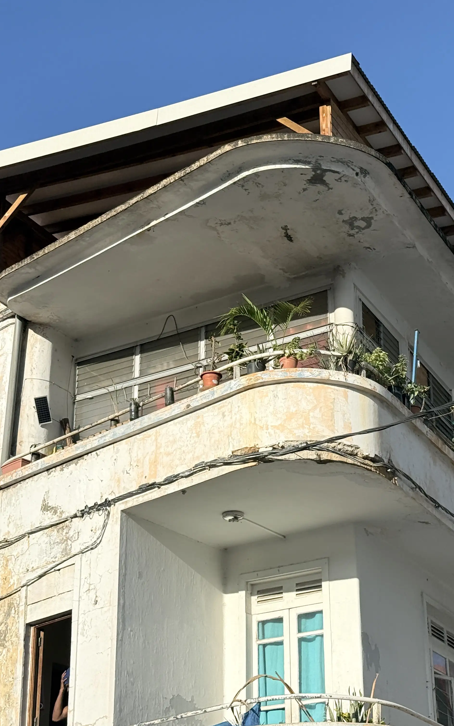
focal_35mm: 68
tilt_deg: +25.2
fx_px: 1346
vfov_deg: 30.2
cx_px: 316
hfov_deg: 19.1
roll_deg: +1.3
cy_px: 363
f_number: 1.78
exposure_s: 1/7143
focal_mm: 6.76
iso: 100
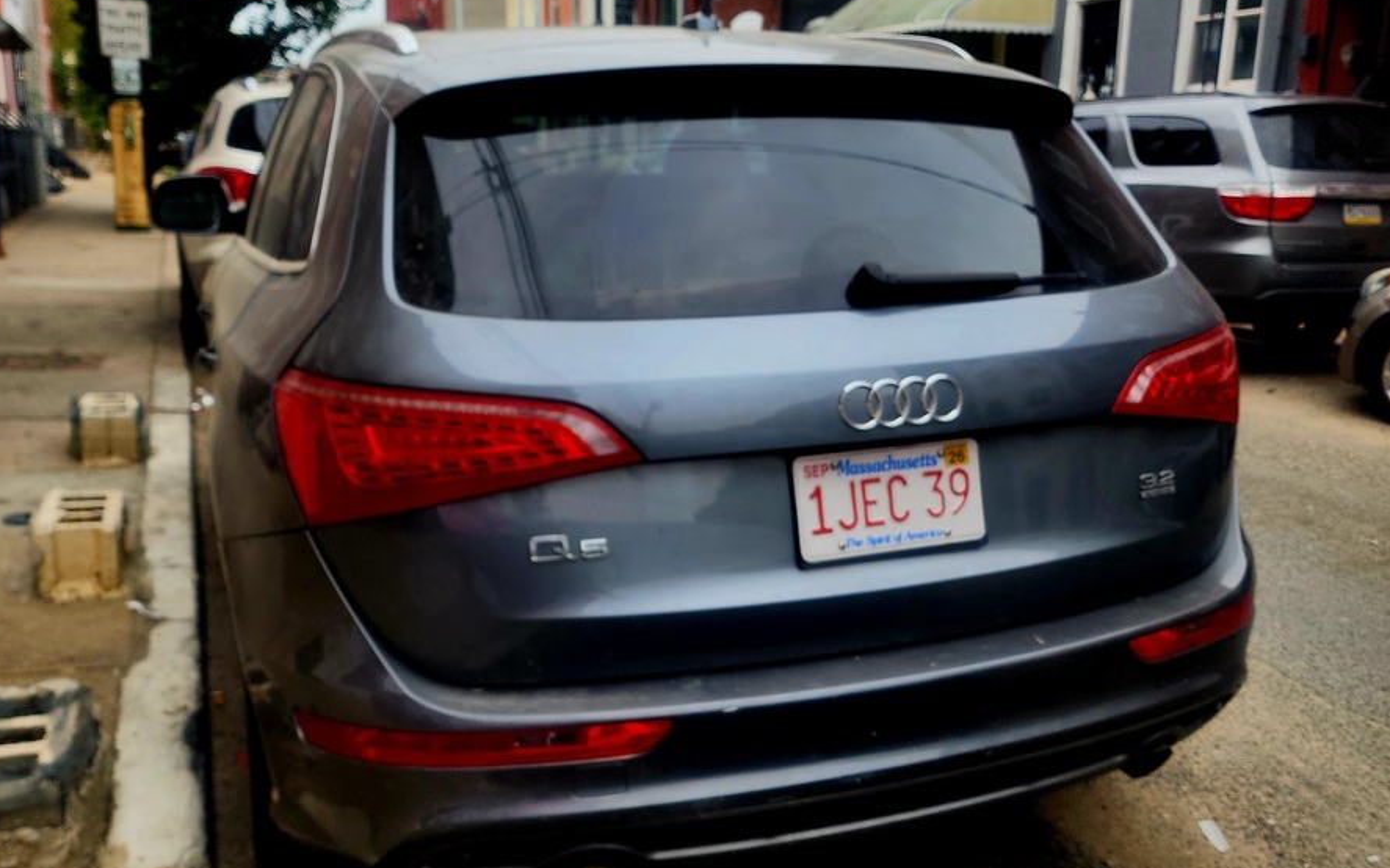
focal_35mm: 33
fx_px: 1250
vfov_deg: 38.3
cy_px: 465
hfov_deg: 58.2
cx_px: 691
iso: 12
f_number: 1.8
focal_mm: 6.4
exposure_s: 1/204
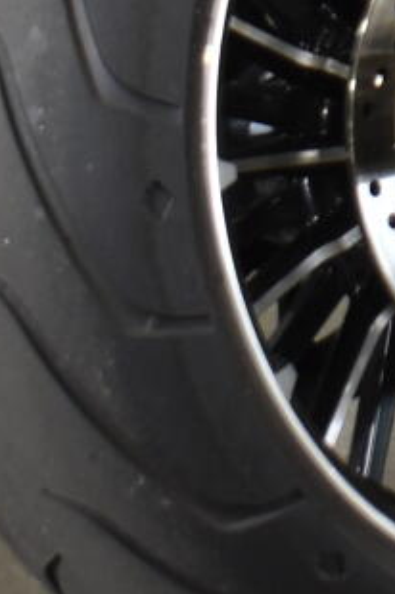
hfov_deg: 4.4
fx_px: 4952
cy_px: -426
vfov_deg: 6.7
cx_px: 1127
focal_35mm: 300
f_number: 4.2
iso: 400
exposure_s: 1/30
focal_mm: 31
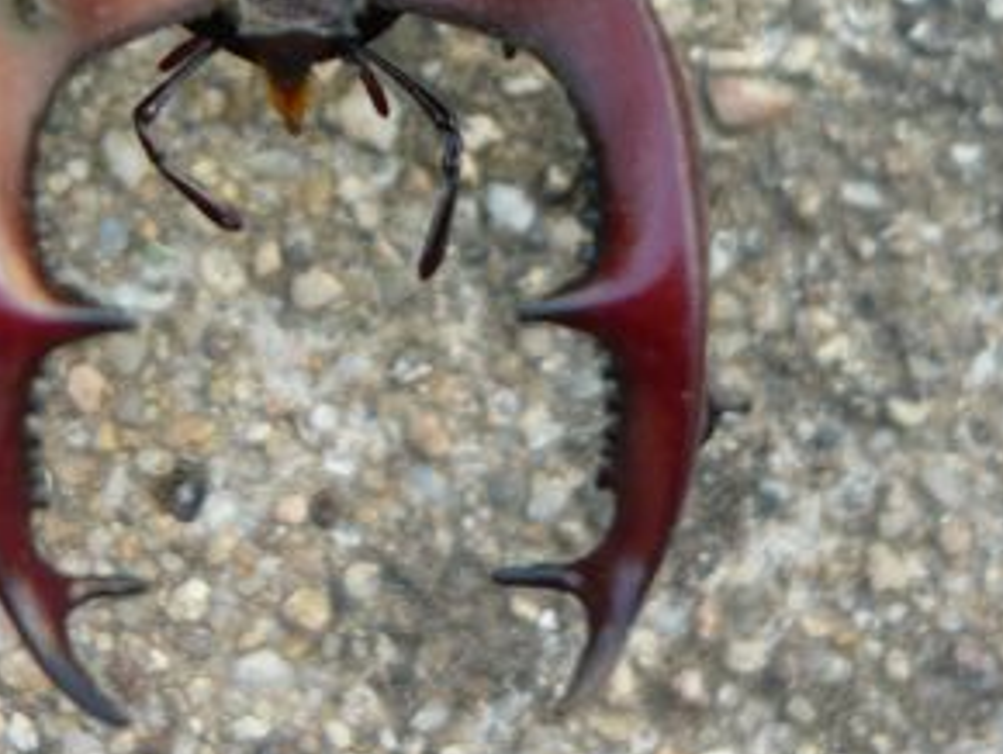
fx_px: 2639
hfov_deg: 21.3
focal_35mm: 91
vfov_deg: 15.6
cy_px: -156
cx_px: 211
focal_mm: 5.5
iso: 100
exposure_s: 1/125
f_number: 2.8
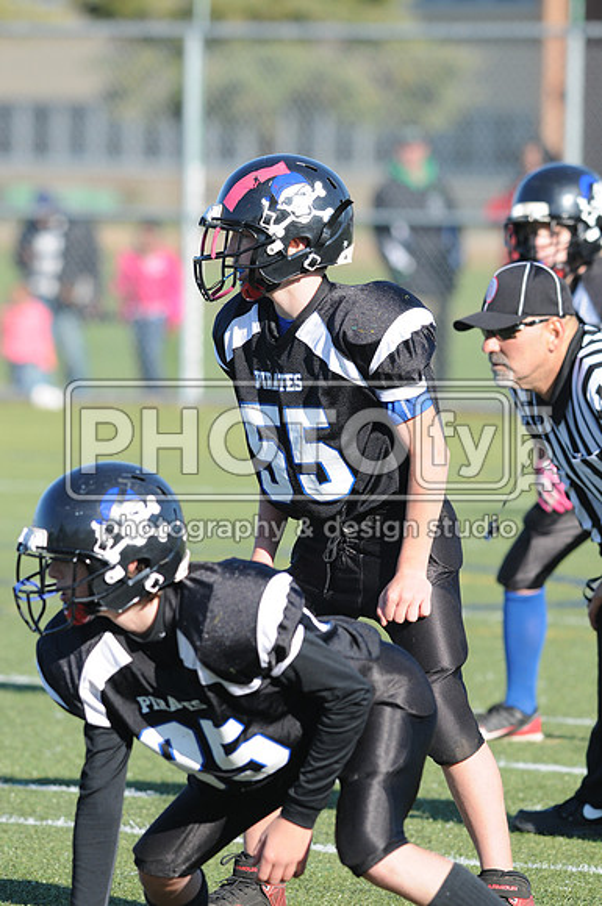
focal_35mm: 450
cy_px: 453
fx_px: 11320
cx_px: 301
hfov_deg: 3.0
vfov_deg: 4.6
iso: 200
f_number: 6.3
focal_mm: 300
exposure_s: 1/500
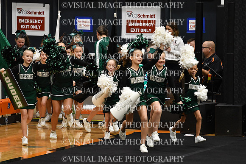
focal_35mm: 255
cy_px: 82
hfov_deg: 8.1
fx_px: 1743
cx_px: 123
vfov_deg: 5.4
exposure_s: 1/800
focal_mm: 170
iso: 4000
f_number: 2.8
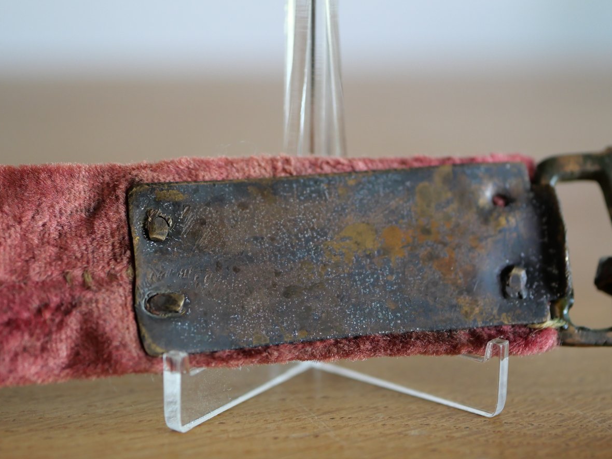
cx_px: 307
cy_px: 231
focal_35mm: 61
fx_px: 1078
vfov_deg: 24.0
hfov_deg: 31.7
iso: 1250
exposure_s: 1/60
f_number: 2.8
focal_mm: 30
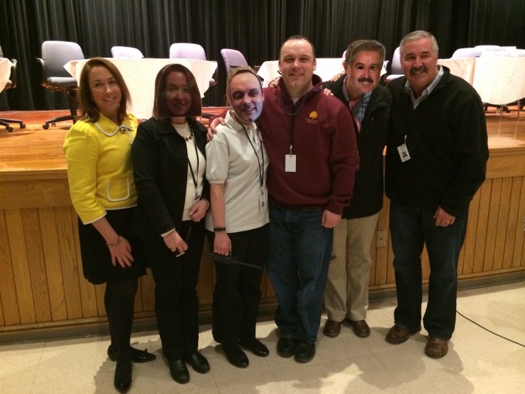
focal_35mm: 30
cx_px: 262
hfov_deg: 60.0
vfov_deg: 46.8
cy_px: 197
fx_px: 455
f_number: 2.2
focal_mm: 4.12
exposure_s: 1/15
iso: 400
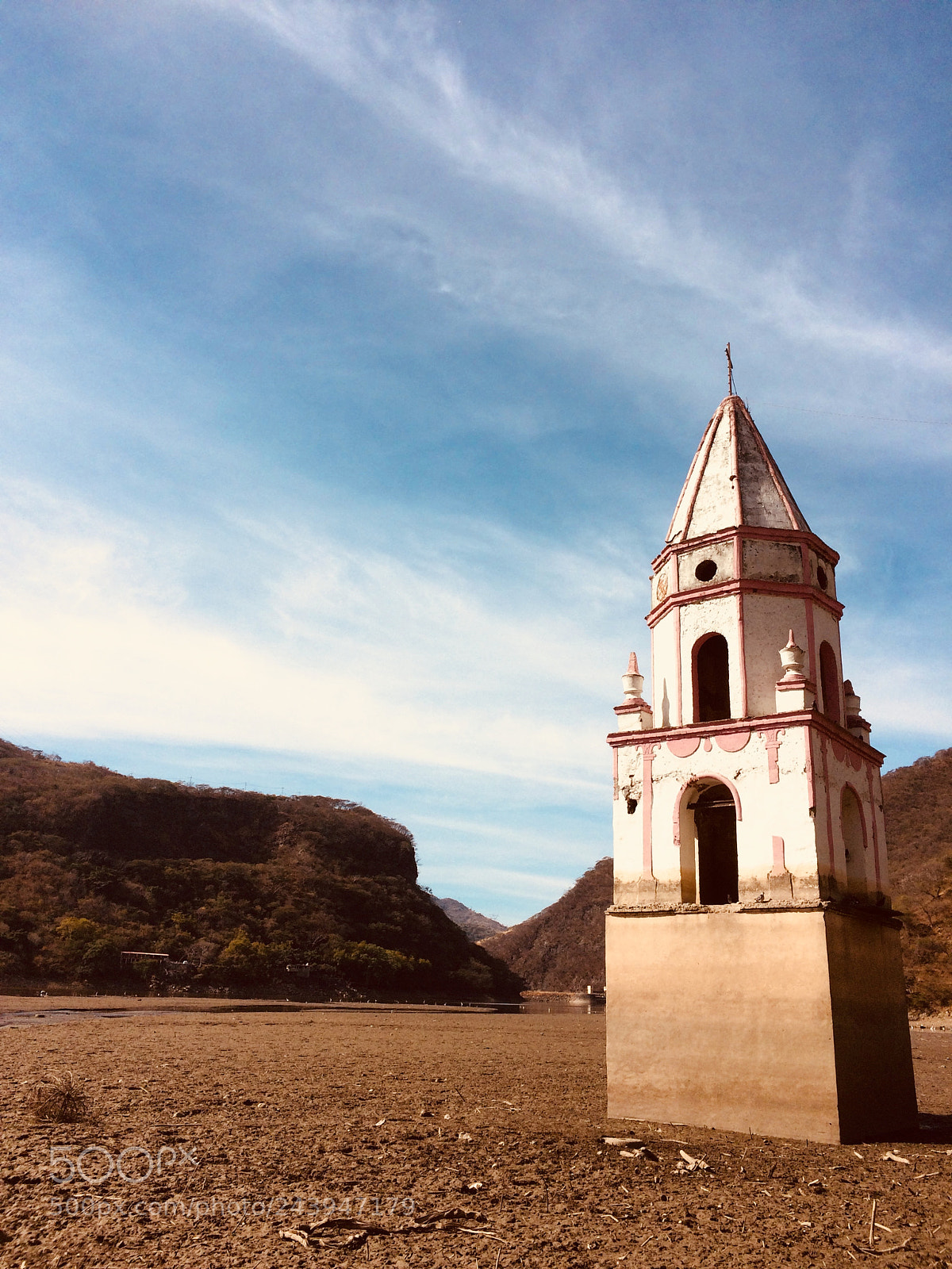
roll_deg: -1.1
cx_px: 476
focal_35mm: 29
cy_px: 634
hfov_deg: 48.2
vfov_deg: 61.7
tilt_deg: +18.1
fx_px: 1063
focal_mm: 4.15
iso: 32
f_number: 2.2
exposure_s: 1/3425
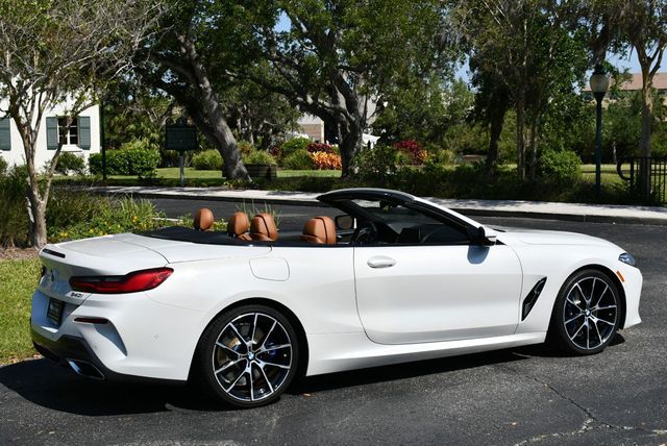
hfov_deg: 34.5
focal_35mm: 58
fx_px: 1076
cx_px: 334
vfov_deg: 23.4
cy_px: 223
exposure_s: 1/400
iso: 100
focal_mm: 29
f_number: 10
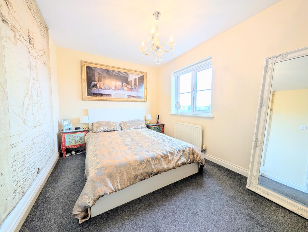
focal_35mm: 12
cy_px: 116
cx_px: 154
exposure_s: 1/64.7
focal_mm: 2.02
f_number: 1.7
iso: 59
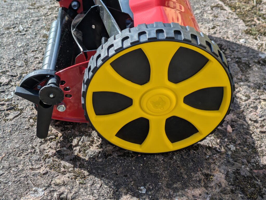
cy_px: 100
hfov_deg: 37.5
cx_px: 133
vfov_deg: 28.6
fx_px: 392
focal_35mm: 51
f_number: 1.89
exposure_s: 1/1172
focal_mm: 5.43
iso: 40
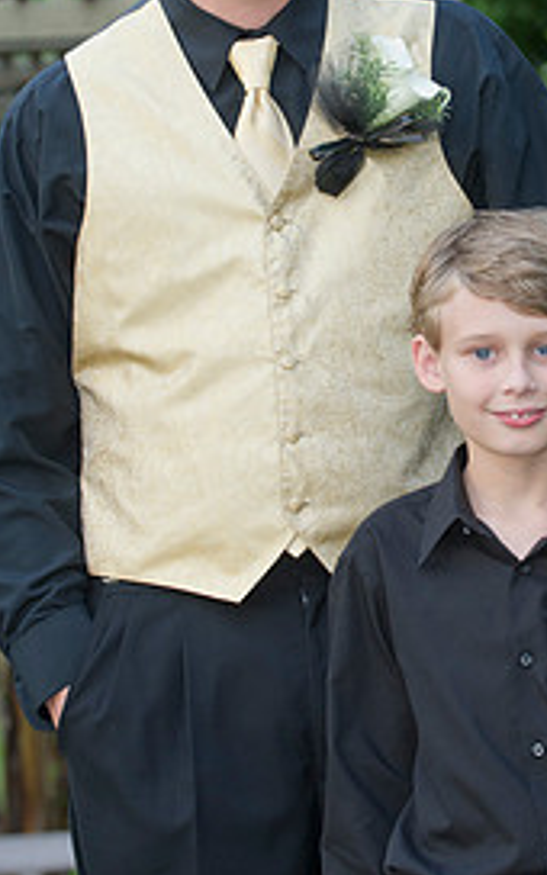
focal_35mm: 177
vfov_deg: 11.8
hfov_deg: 7.4
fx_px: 4222
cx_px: 394
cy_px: 270
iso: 800
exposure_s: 1/250
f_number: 4.5
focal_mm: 105
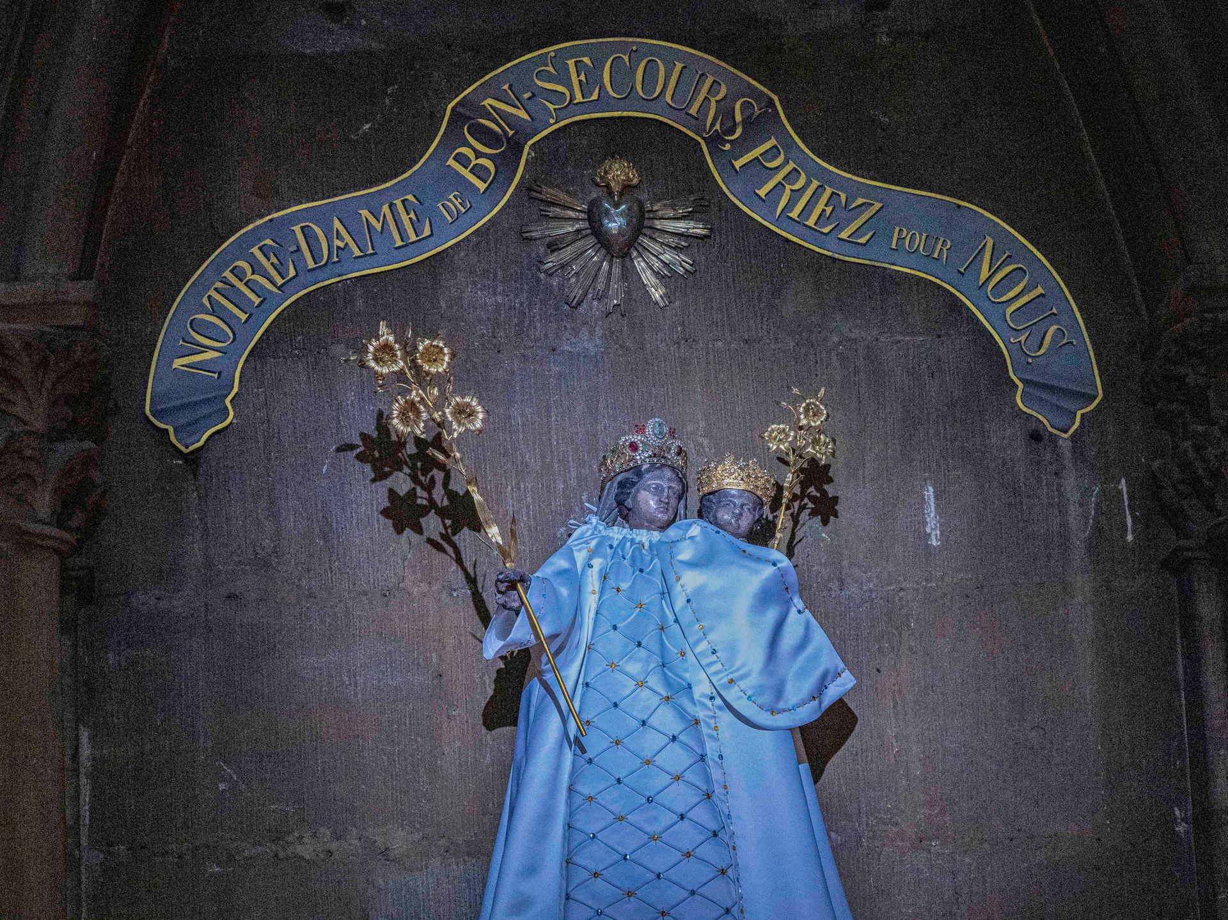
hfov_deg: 13.1
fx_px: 5332
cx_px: 531
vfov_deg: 9.9
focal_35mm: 150
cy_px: 456
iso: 32000
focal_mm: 135
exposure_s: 1/640
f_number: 6.3
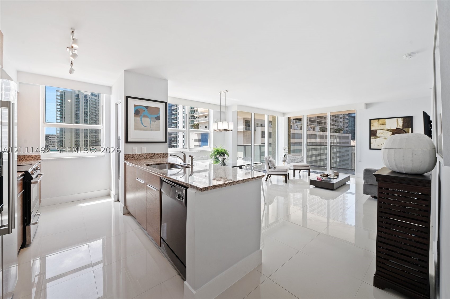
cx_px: 225
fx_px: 175
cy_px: 150
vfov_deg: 81.1
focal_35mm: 14
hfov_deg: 104.3
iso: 200
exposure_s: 1/25
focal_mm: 14
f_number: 8
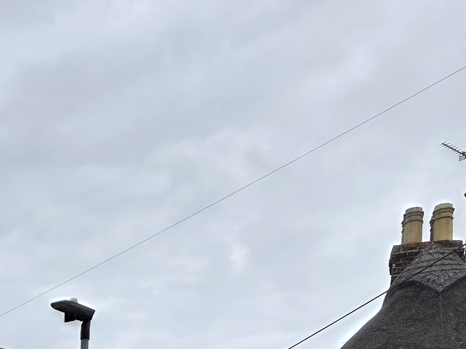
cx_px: -79
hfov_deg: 21.5
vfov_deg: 15.1
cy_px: 628
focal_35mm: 85
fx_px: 1145
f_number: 1.7
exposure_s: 1/359
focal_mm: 6.3
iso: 40
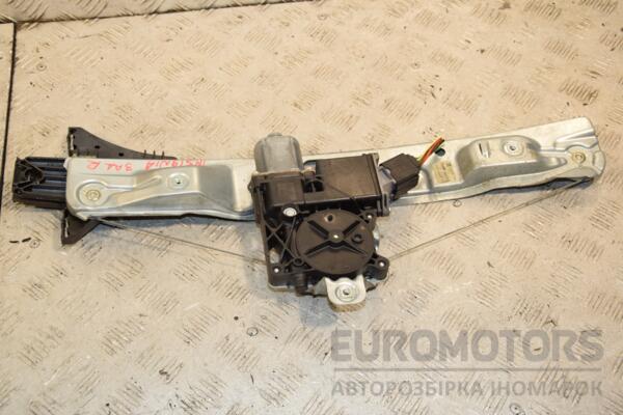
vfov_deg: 28.1
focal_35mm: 48
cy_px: 208
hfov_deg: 41.1
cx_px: 312
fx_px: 831
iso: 800
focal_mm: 32
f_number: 7.1
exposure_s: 1/200
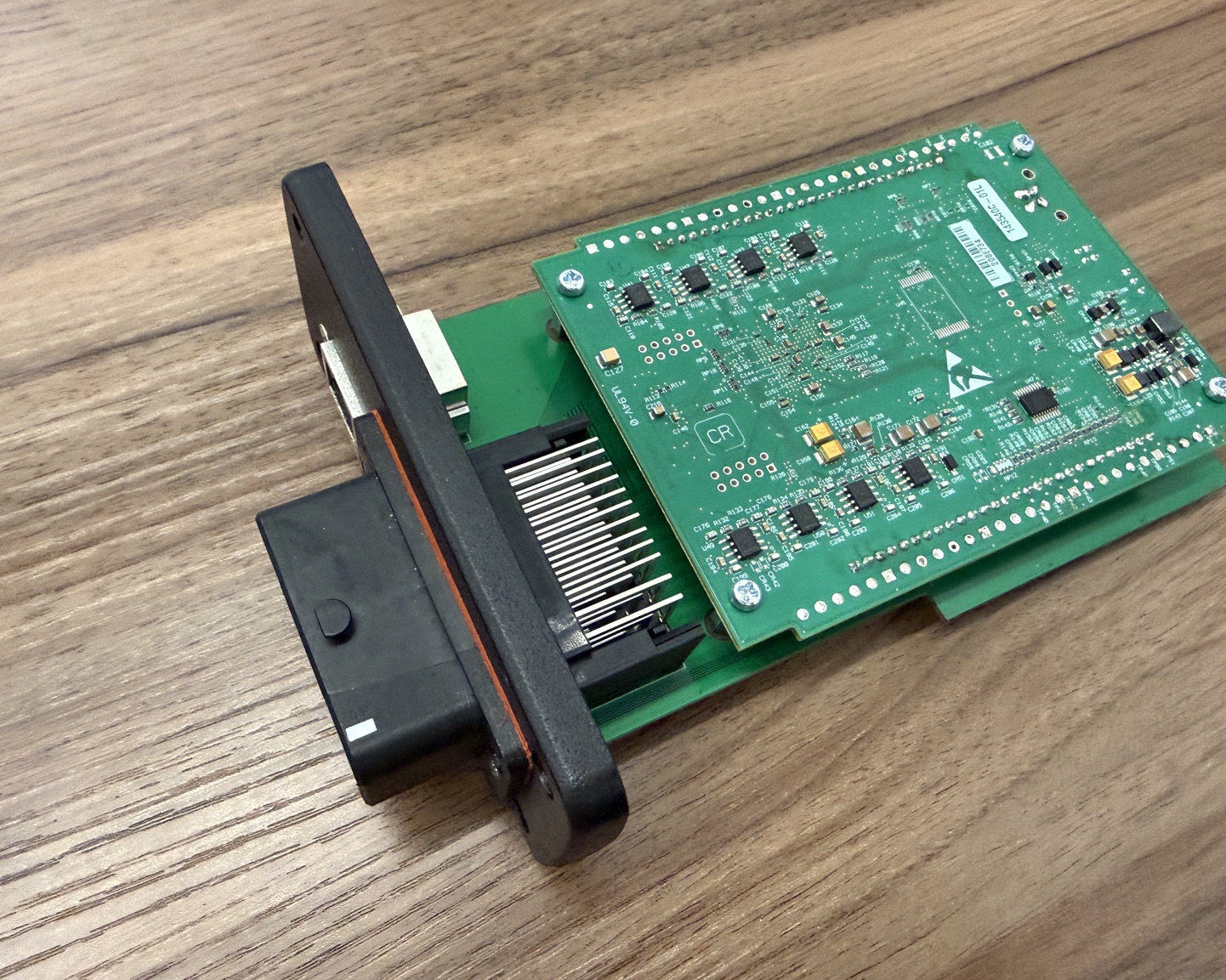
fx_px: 943
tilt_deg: -64.6
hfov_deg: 66.0
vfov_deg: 54.9
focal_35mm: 26
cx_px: 653
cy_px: 496
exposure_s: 1/60
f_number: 2.2
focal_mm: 2.22
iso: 640
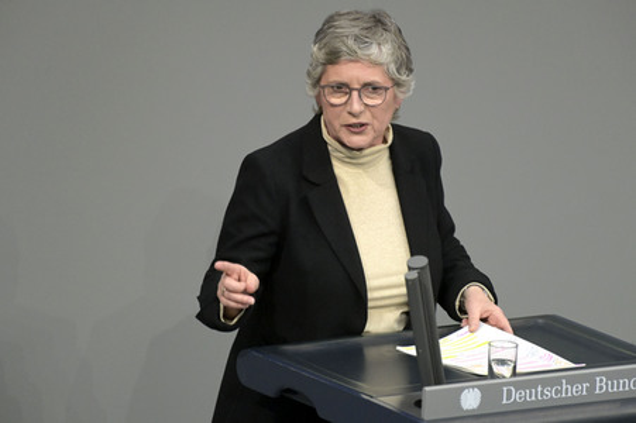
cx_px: 318
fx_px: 8474
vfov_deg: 2.9
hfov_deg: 4.3
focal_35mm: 480
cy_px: 212
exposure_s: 1/320
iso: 10000
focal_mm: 480
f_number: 5.6
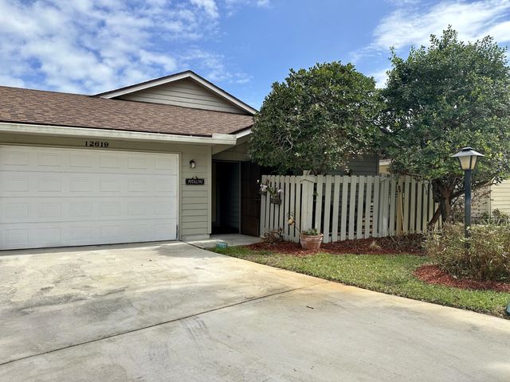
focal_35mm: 24
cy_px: 191
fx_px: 354
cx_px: 255
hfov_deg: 71.6
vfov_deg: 56.8
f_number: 1.78
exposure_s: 1/5525
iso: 80
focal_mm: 6.86
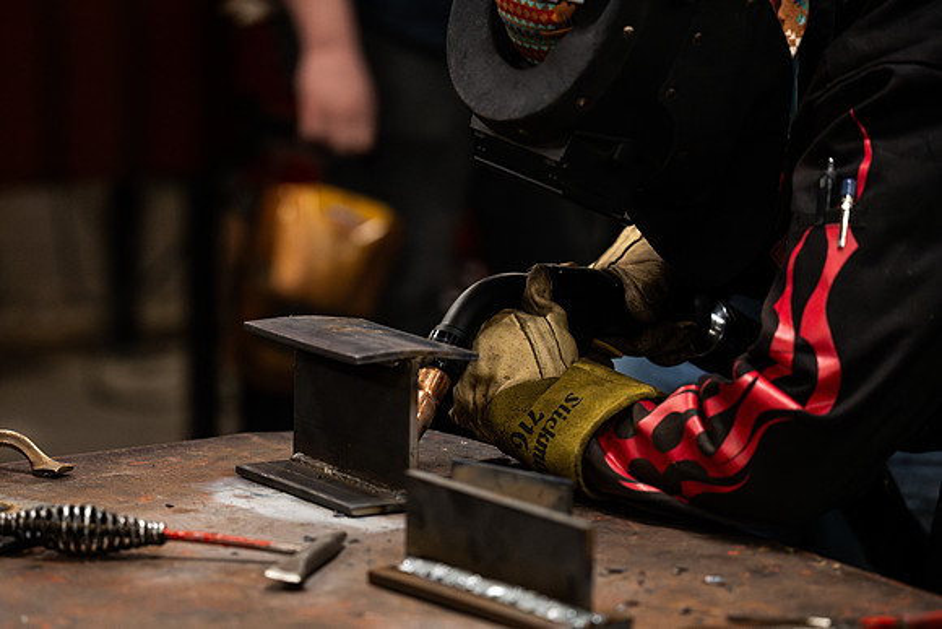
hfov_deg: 15.3
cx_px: 400
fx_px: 3497
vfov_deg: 10.3
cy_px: 404
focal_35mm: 134
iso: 800
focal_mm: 104
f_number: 2.8
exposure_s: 1/1000
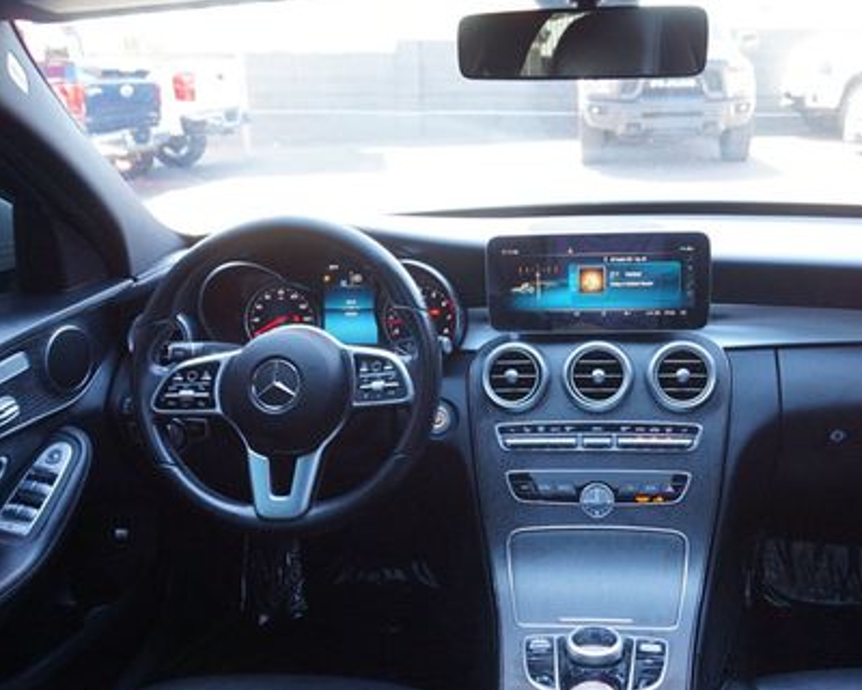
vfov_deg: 41.1
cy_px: 388
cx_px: 515
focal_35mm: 36
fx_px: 918
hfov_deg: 50.0
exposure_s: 1/60
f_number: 4
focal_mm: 16
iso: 500
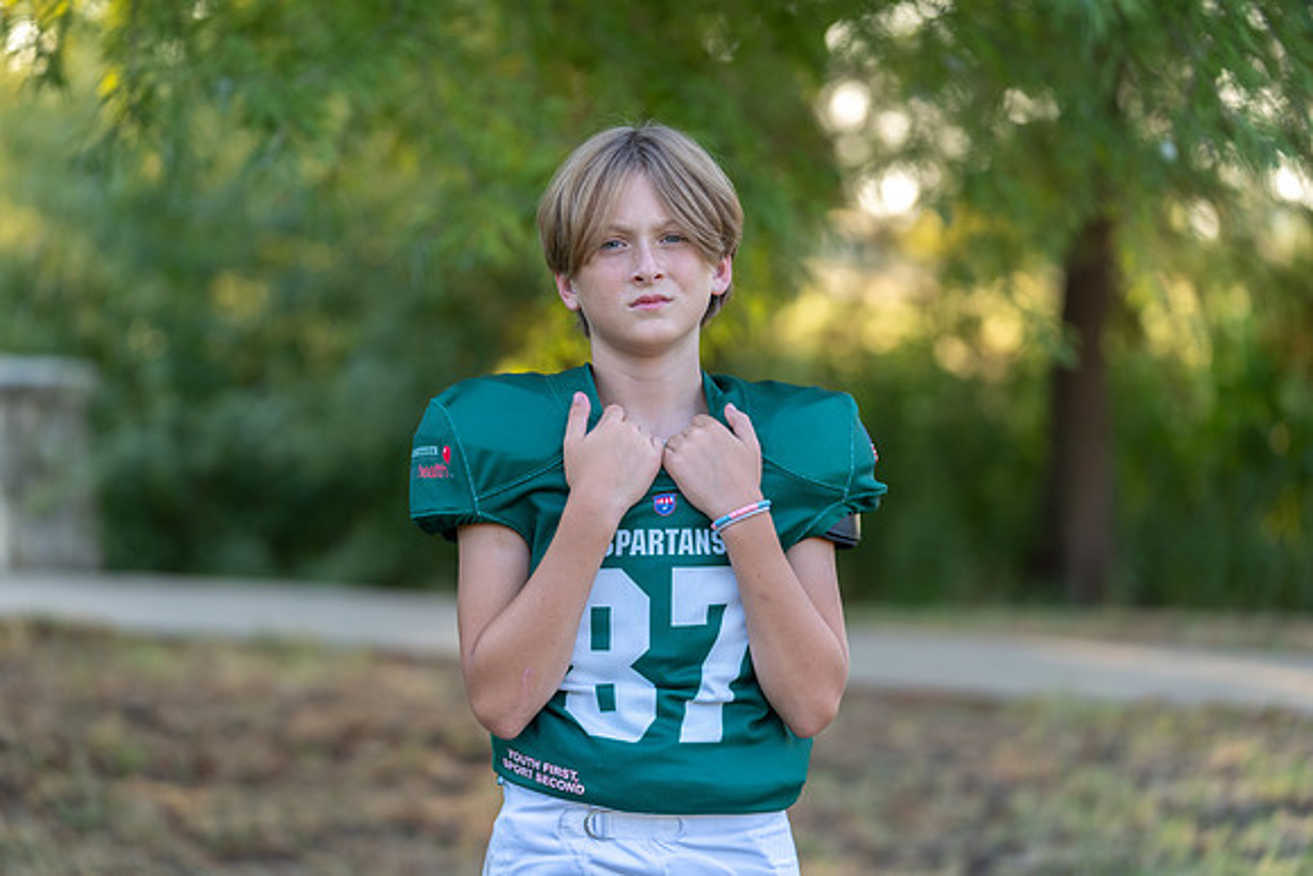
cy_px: 438
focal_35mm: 109
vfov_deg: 12.6
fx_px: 3976
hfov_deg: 18.8
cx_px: 656
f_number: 2.8
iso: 250
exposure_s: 1/320
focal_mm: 109
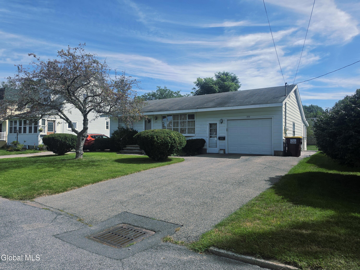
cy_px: 135
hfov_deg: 73.9
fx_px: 239
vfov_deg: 58.9
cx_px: 180
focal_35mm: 23
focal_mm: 6.5
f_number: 1.4
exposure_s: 1/10000
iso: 64
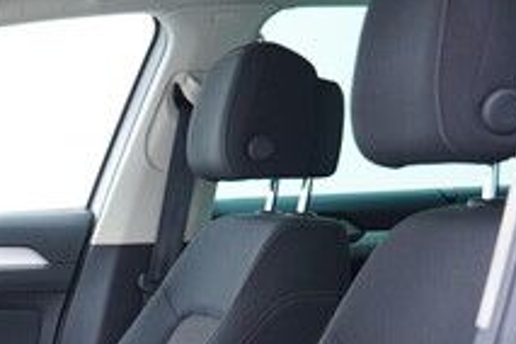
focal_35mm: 93
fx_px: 1333
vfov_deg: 14.4
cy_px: 384
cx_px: -121
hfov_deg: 20.4
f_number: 2.8
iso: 320
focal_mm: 24
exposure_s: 1/40
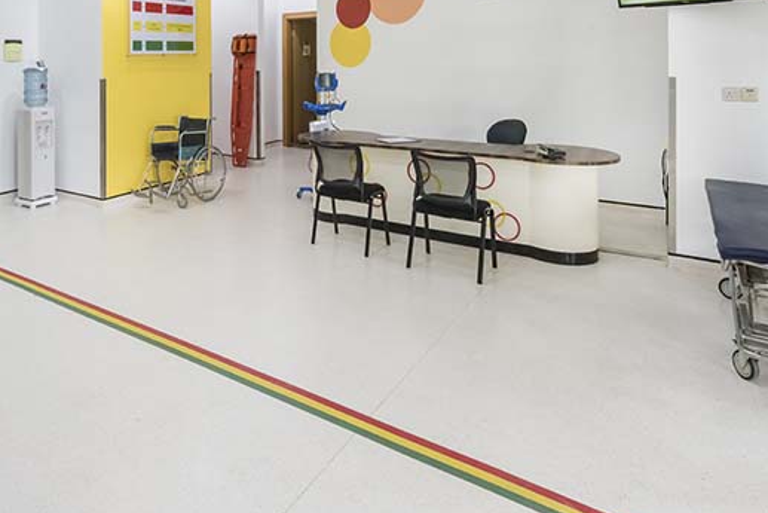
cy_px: 78
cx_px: 226
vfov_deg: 46.1
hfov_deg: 66.5
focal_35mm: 26
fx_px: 555
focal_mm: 14
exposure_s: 1/15
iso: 2500
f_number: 18
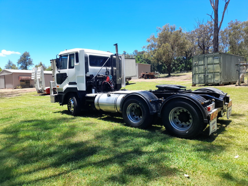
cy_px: 93
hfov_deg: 69.4
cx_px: 124
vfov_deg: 54.9
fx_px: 179
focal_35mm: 25
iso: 20
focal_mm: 4.6
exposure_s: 1/305
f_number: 2
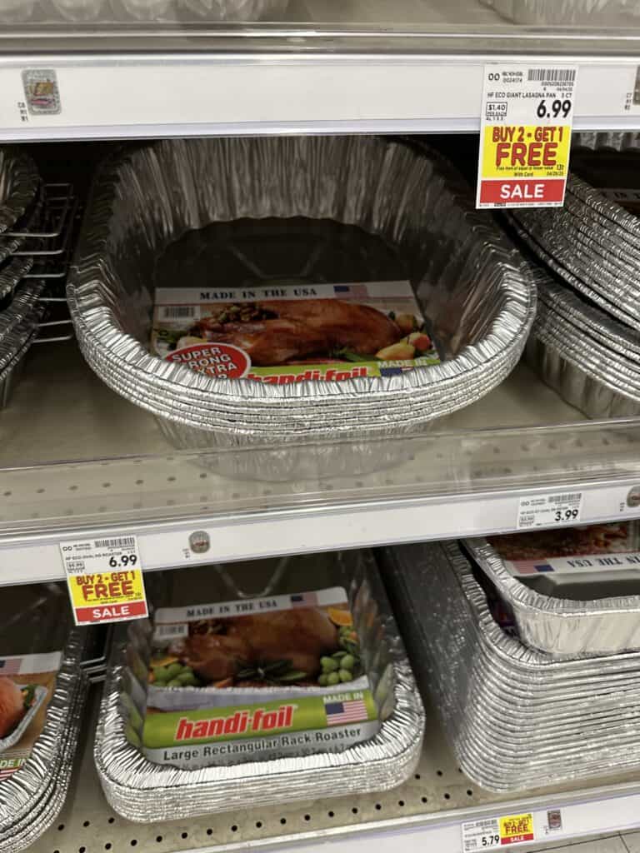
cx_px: 320
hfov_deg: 56.8
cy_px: 426
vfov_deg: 71.6
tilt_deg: -29.8
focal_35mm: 24
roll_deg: -1.9
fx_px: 592
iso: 160
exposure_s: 1/62
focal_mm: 6.86
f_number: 1.78
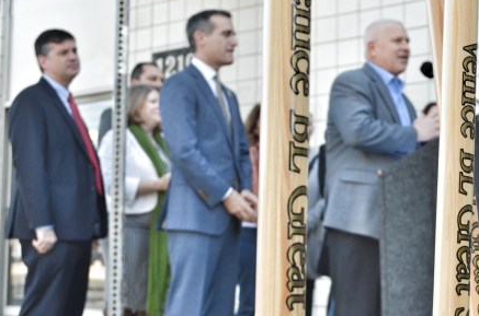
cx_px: 323
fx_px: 969
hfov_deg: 27.6
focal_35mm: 73
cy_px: 138
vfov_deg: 18.6
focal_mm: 32
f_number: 5.6
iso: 200
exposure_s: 1/125
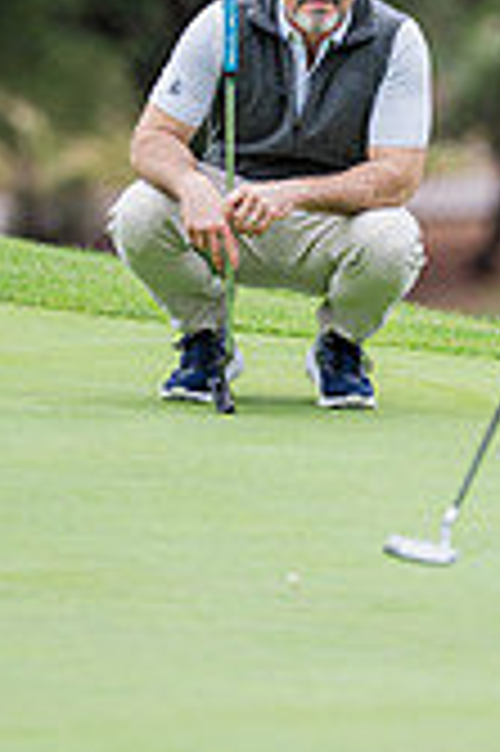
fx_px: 11252
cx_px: 482
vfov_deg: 3.8
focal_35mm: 539
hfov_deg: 2.5
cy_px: 176
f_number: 2.8
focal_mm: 200
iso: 500
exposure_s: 1/1000
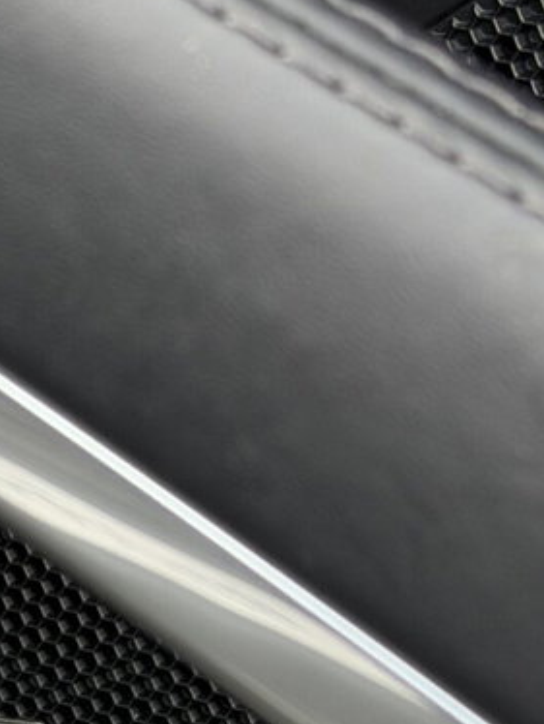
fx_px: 3663
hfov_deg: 8.4
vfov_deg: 11.2
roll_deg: -1.1
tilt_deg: -22.4
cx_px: -43
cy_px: 711
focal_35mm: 175
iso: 125
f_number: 1.78
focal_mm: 6.76
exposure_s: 1/212
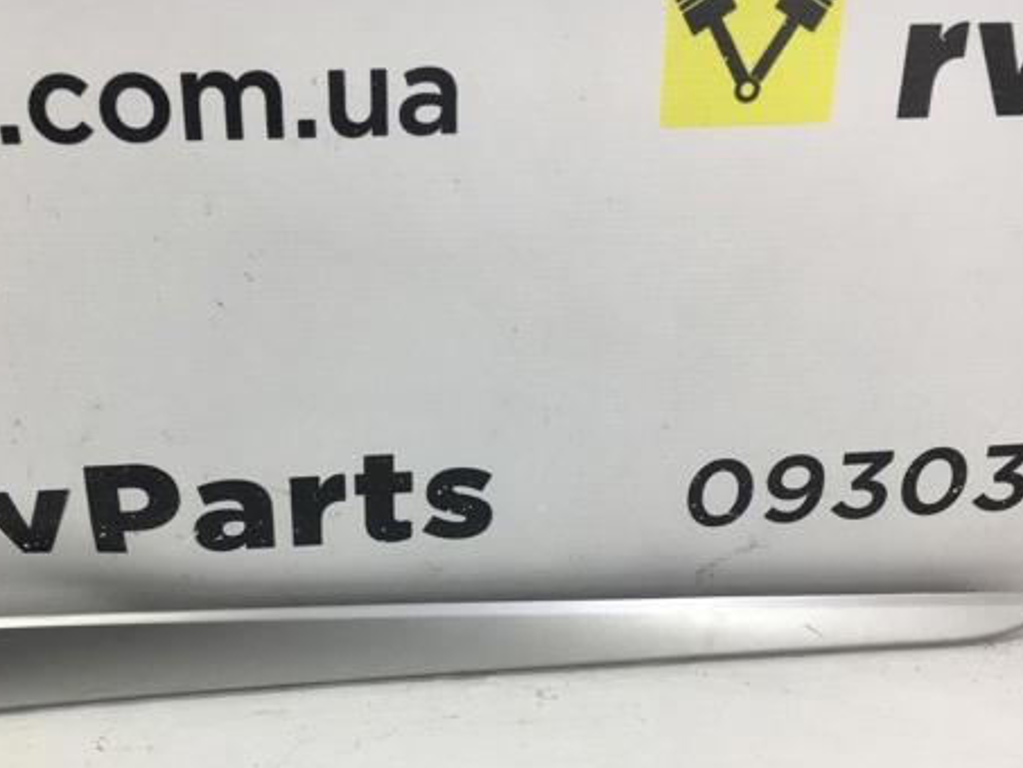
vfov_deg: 35.0
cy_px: 483
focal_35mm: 41
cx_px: 406
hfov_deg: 45.5
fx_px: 1212
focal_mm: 4.15
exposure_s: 1/100
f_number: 2.2
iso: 40
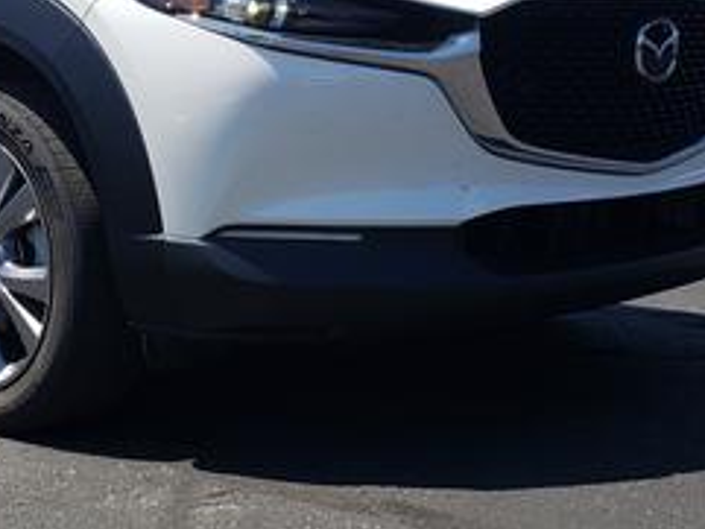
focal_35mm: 69
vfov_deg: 21.3
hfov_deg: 27.3
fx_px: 1406
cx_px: 99
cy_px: 181
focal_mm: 4.3
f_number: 2.4
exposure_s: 1/1399
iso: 50
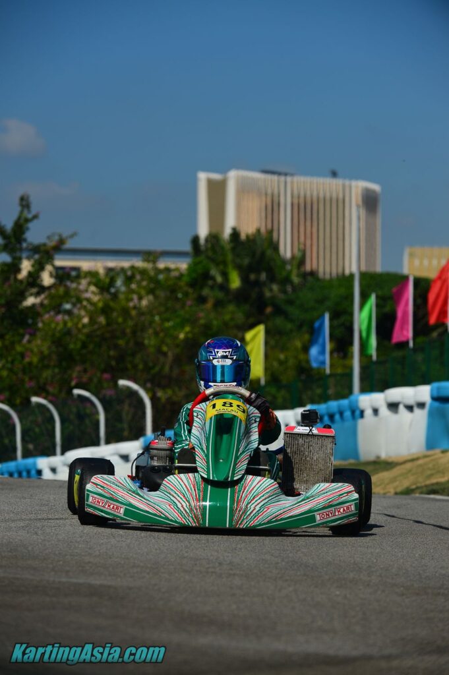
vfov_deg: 14.7
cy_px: 338
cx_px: 224
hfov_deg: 9.8
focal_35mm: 140
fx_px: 2623
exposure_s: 1/1600
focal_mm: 140
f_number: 4
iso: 100
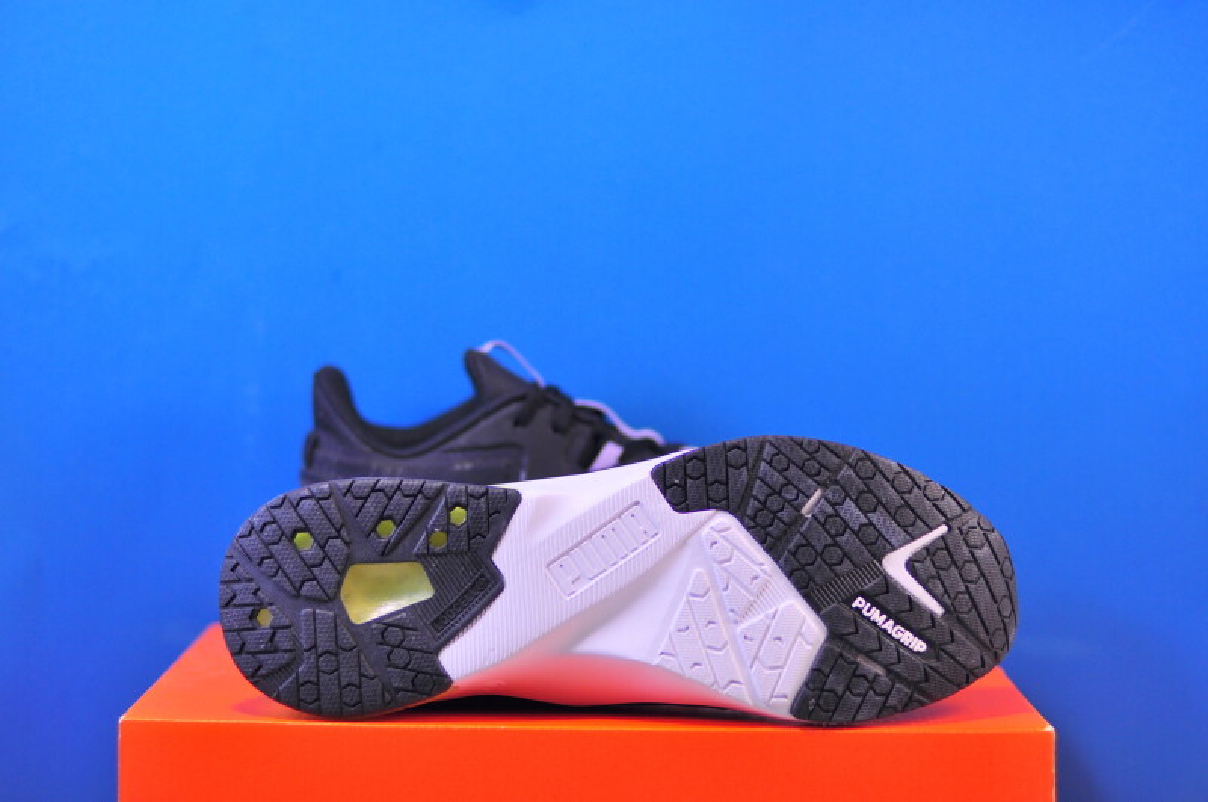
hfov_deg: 27.0
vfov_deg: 18.1
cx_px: 604
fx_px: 2513
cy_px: 401
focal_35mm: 75
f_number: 2
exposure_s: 1/320
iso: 250
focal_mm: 50
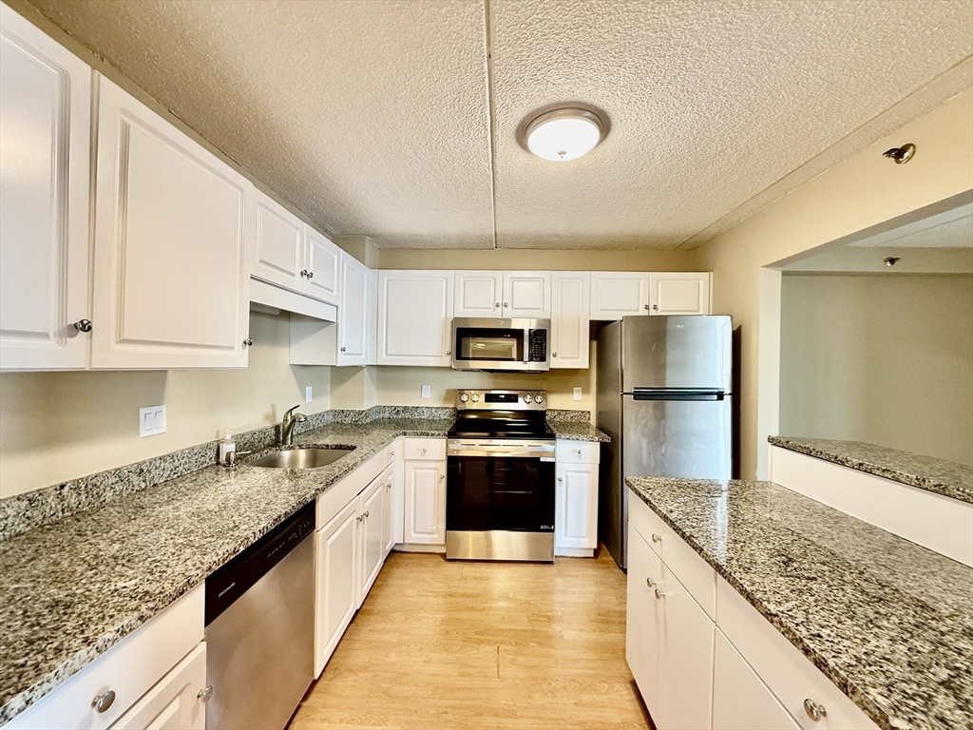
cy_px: 365
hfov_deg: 102.1
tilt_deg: -0.2
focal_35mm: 14
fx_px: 394
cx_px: 486
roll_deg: -0.7
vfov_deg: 85.7
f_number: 2.2
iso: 200
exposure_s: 1/60
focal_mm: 2.22
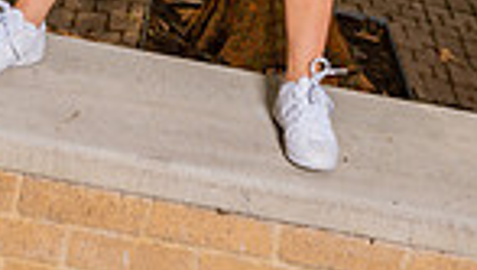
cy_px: -371
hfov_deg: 19.6
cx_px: 256
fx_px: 1380
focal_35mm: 109
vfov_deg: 9.8
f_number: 5.6
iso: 200
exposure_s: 1/250
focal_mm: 34
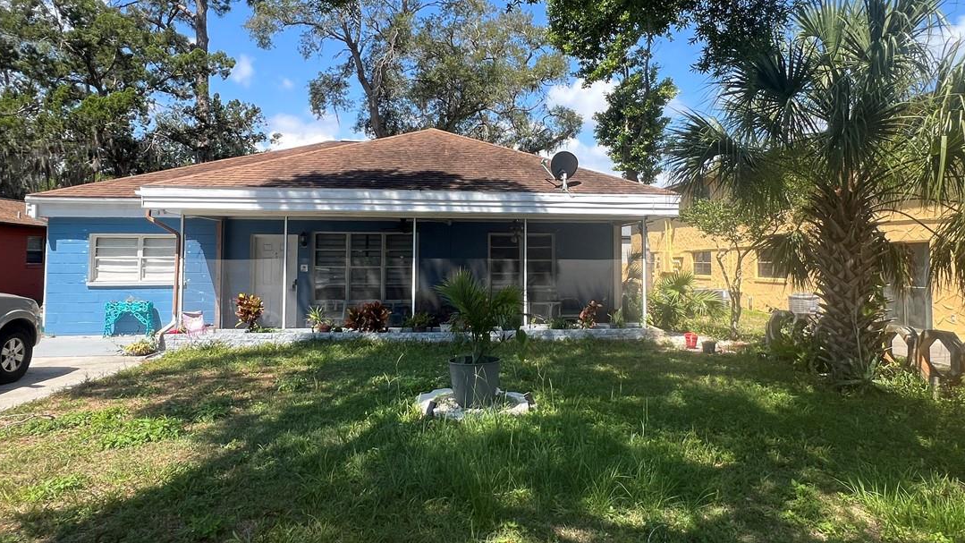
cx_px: 521
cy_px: 235
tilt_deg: +3.9
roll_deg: +0.6
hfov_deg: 83.7
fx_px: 537
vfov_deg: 53.4
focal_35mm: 21
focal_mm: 1.57
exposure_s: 1/737
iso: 32
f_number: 1.8
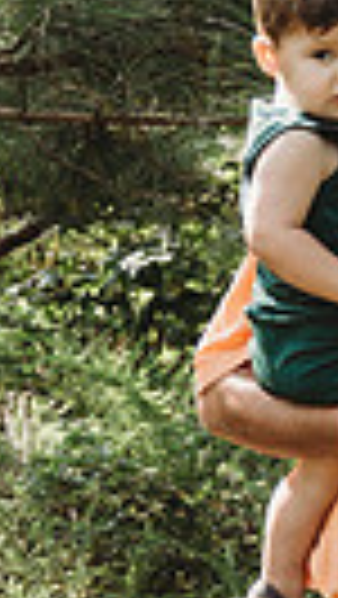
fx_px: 2322
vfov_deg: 14.7
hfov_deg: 6.9
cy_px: 348
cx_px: 1221
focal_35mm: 146
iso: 100
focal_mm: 32
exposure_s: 1/200
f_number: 2.8
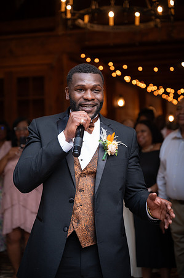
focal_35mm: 70
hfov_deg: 19.4
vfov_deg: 28.9
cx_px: 92
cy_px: 139
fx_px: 538
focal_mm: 70
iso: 800
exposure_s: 1/250
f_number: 2.8
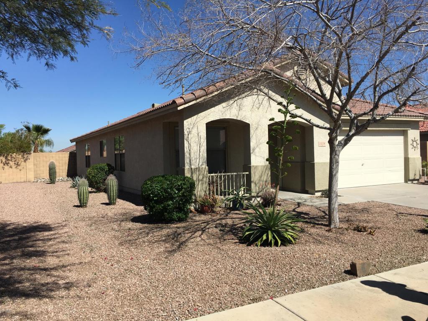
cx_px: 214
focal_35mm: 29
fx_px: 359
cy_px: 160
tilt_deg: -1.0
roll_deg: +1.9
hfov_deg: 61.7
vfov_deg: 48.2
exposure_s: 1/1923
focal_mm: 4.15
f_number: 2.2
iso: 25
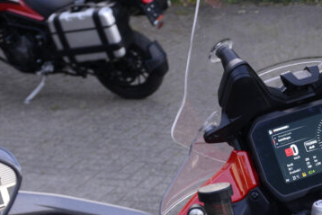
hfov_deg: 23.7
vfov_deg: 16.7
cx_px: 339
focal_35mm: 81
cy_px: 190
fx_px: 725
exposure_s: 1/250
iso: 800
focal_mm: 29
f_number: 4.5
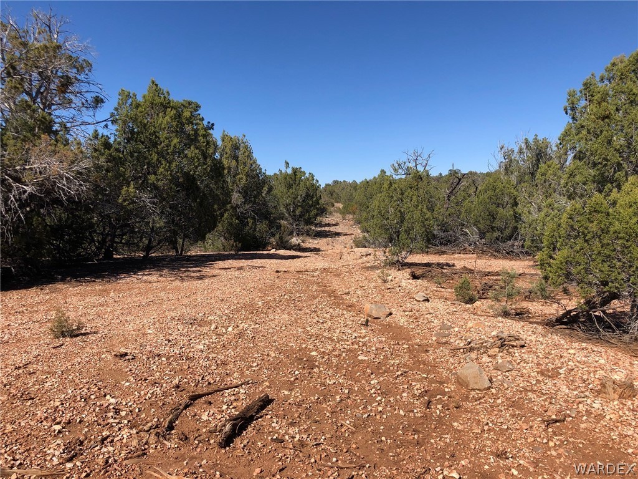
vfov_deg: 49.7
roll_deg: -0.8
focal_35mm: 28
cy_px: 240
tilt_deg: -4.7
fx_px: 516
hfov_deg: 63.4
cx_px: 319
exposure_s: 1/2183
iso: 20
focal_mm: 3.99
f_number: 1.8
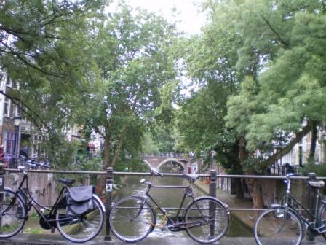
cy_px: 122
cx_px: 163
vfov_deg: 37.7
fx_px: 358
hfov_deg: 49.0
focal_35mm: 38
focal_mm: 6.3
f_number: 3.1
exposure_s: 1/50
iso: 160
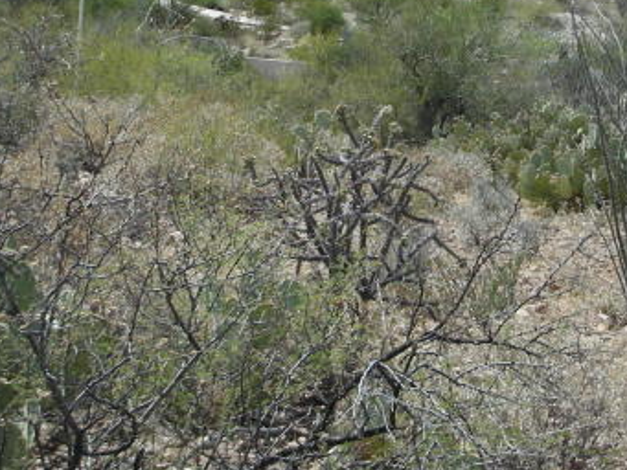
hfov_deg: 23.8
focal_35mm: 82
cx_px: 314
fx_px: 1486
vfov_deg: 17.7
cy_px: 53
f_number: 8.5
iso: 50
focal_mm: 5.8
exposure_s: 1/94.5
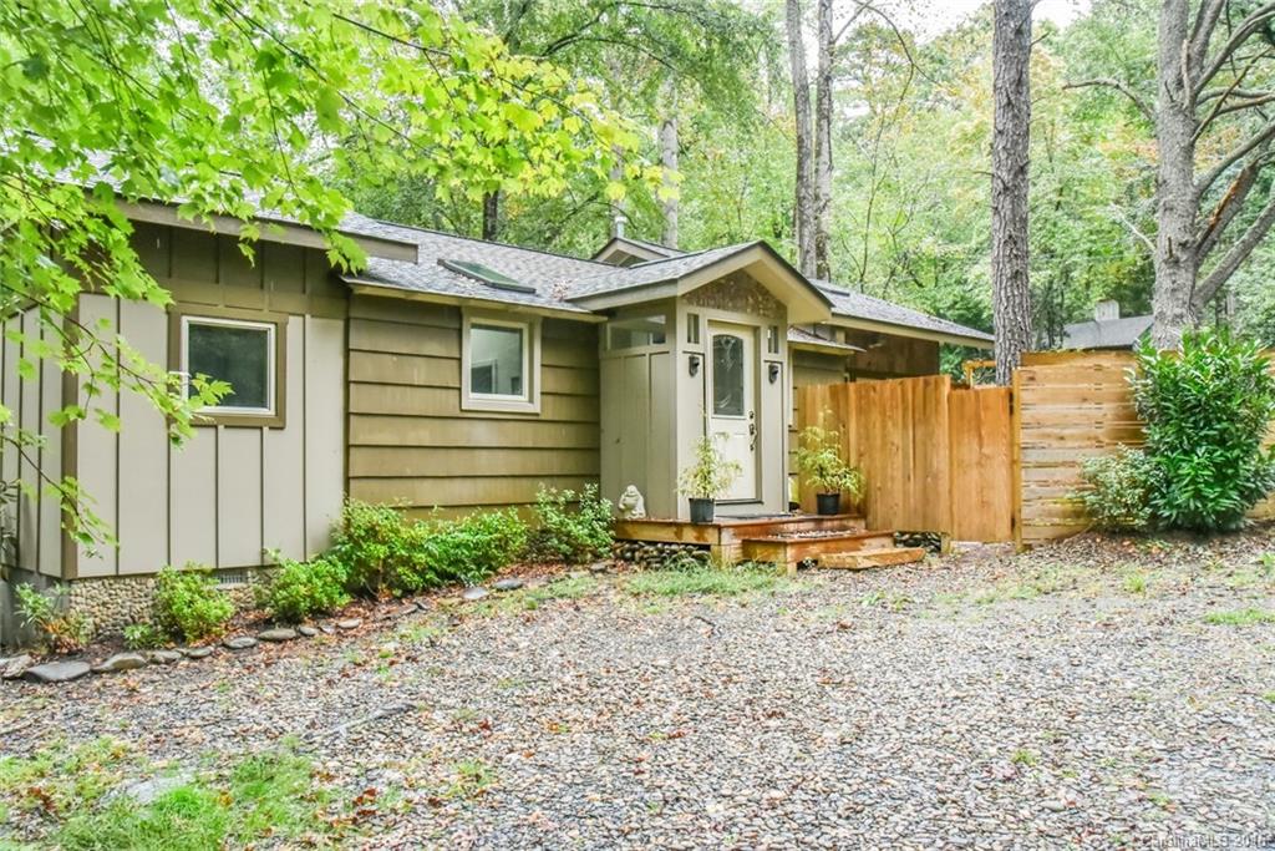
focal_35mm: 28
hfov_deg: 65.5
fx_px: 992
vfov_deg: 46.4
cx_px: 638
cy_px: 426
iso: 4000
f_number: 11
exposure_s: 1/125
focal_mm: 28
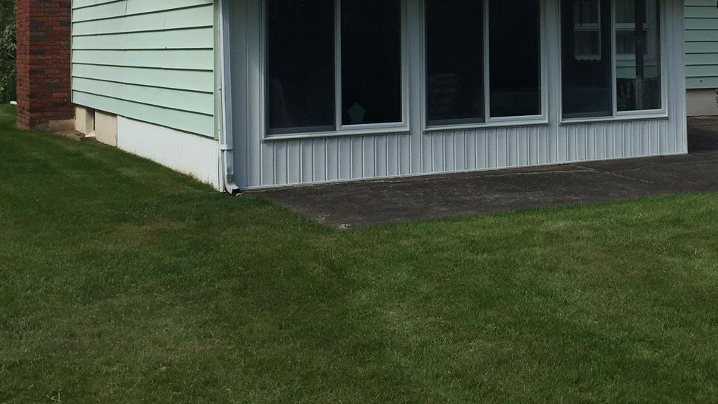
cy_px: 32
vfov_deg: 22.0
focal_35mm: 53
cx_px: 463
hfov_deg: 38.8
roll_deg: +0.3
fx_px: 1009
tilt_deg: +2.1
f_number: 2.2
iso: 32
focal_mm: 4.15
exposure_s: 1/1522
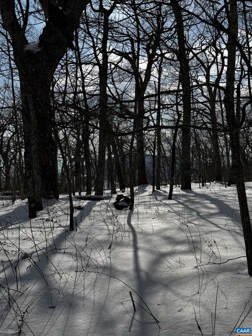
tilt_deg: -1.2
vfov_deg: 39.7
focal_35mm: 48
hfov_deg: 30.3
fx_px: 466
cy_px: 168
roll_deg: -1.3
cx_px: 126
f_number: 1.78
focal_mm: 6.76
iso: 64
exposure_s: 1/15385
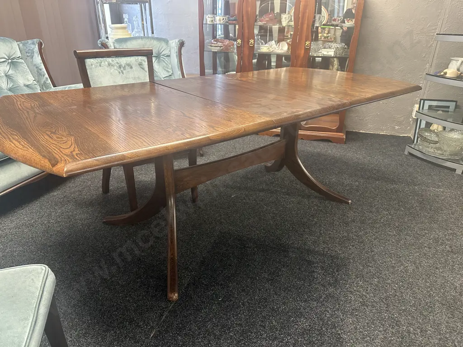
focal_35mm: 24
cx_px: 232
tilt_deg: -24.7
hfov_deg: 71.6
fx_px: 321
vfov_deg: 56.8
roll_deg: -0.8
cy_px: 174
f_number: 1.78
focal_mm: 6.86
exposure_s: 1/50
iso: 320
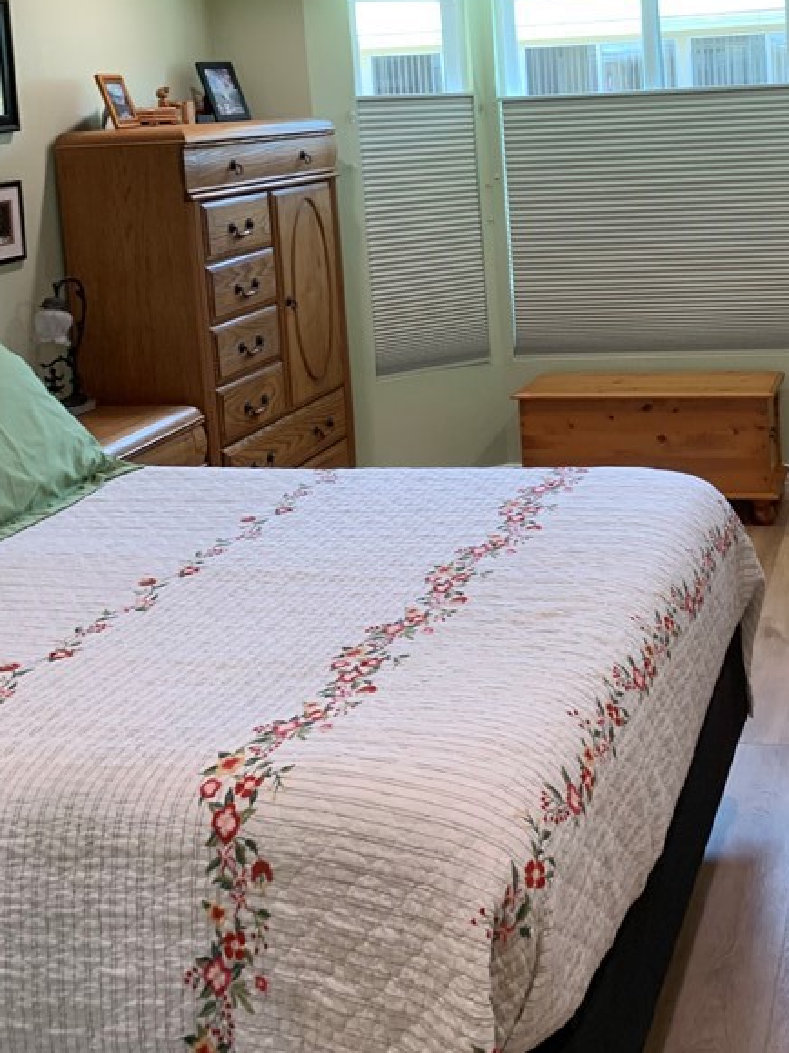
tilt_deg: -3.5
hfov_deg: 30.6
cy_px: 213
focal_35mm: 46
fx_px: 1398
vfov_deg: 39.6
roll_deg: +3.8
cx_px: 653
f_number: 1.8
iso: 50
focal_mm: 4.25
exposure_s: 1/60
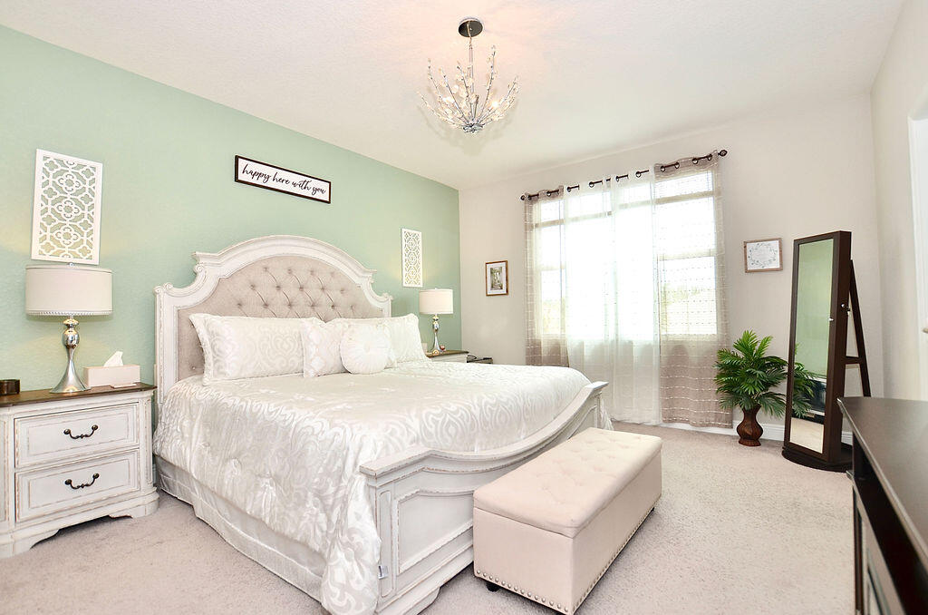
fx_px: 386
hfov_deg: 100.5
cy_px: 308
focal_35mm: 15
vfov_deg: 77.1
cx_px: 464
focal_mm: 10
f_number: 4.5
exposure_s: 1/80
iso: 200
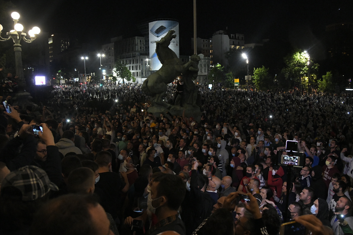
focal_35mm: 29
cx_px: 204
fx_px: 284
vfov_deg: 45.0
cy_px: 112
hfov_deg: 63.3
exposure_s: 1/125
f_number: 4
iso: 10000
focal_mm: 24
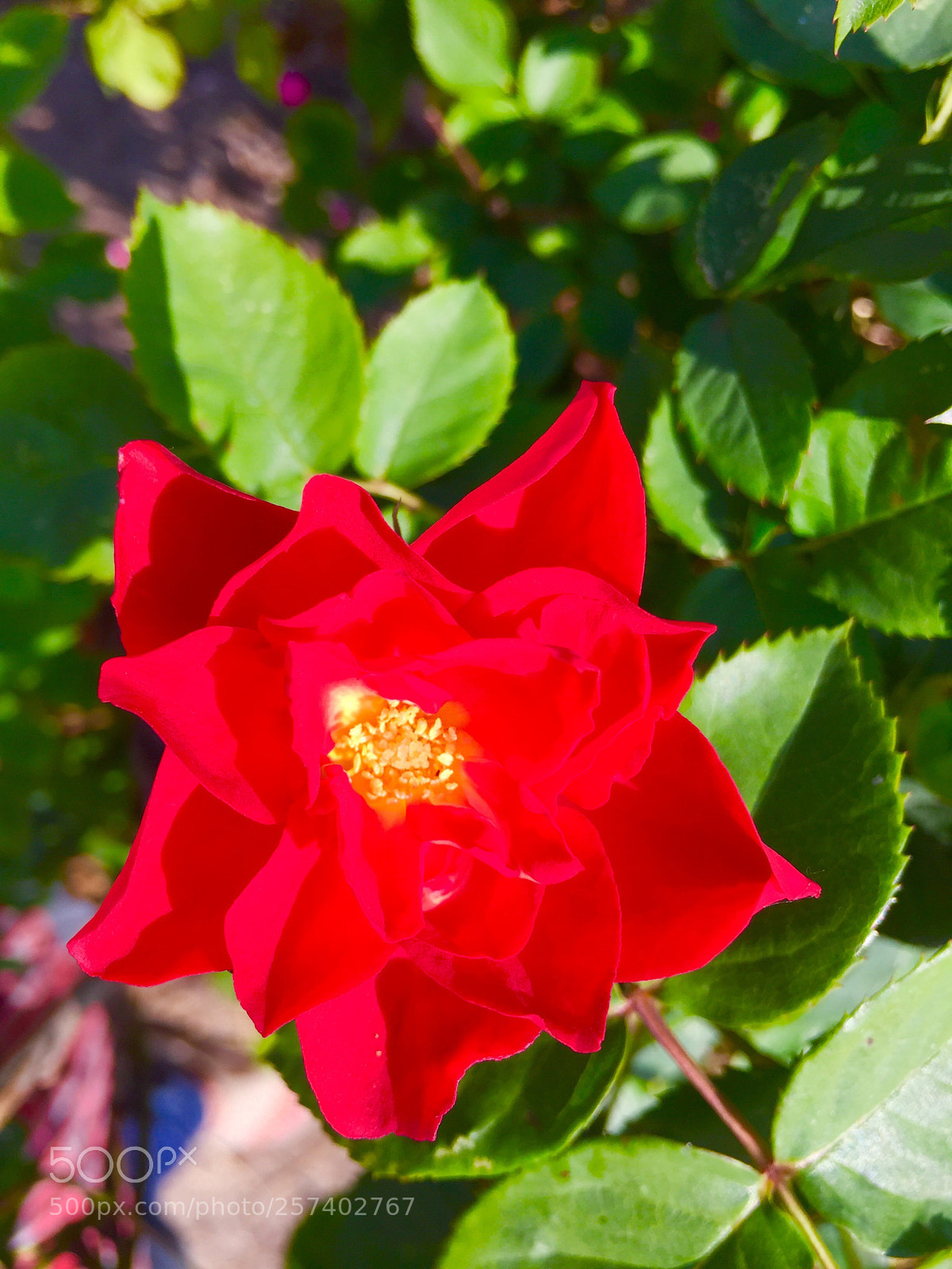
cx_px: 476
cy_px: 634
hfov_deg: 48.2
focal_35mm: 29
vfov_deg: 61.7
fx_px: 1063
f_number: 2.2
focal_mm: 4.15
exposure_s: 1/879
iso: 32
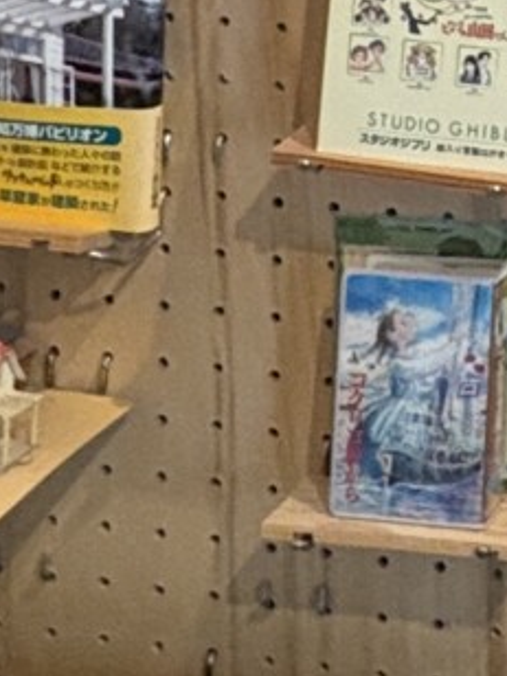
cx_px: 874
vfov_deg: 17.4
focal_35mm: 93
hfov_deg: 14.3
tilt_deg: +0.0
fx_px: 1816
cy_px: -518
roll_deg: -3.3
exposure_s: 1/60
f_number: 2.2
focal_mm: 2.22
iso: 400
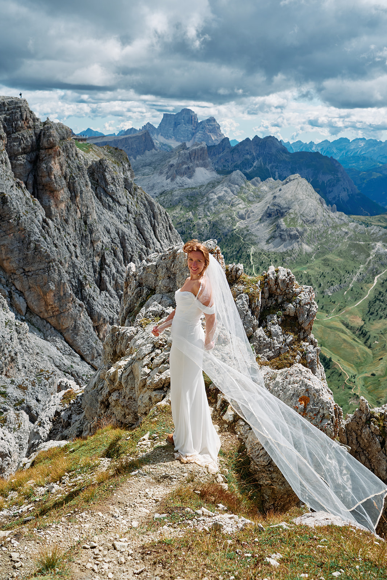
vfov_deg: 54.4
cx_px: 194
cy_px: 290
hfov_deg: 37.9
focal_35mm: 35
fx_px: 564
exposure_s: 1/1250
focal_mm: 23
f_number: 4
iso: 125
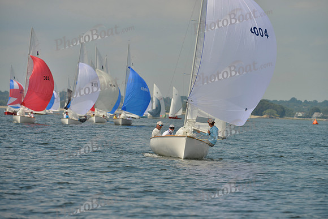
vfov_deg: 4.6
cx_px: 164
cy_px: 110
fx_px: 2734
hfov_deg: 6.9
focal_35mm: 300
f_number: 8
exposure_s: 1/1250
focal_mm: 300
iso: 200
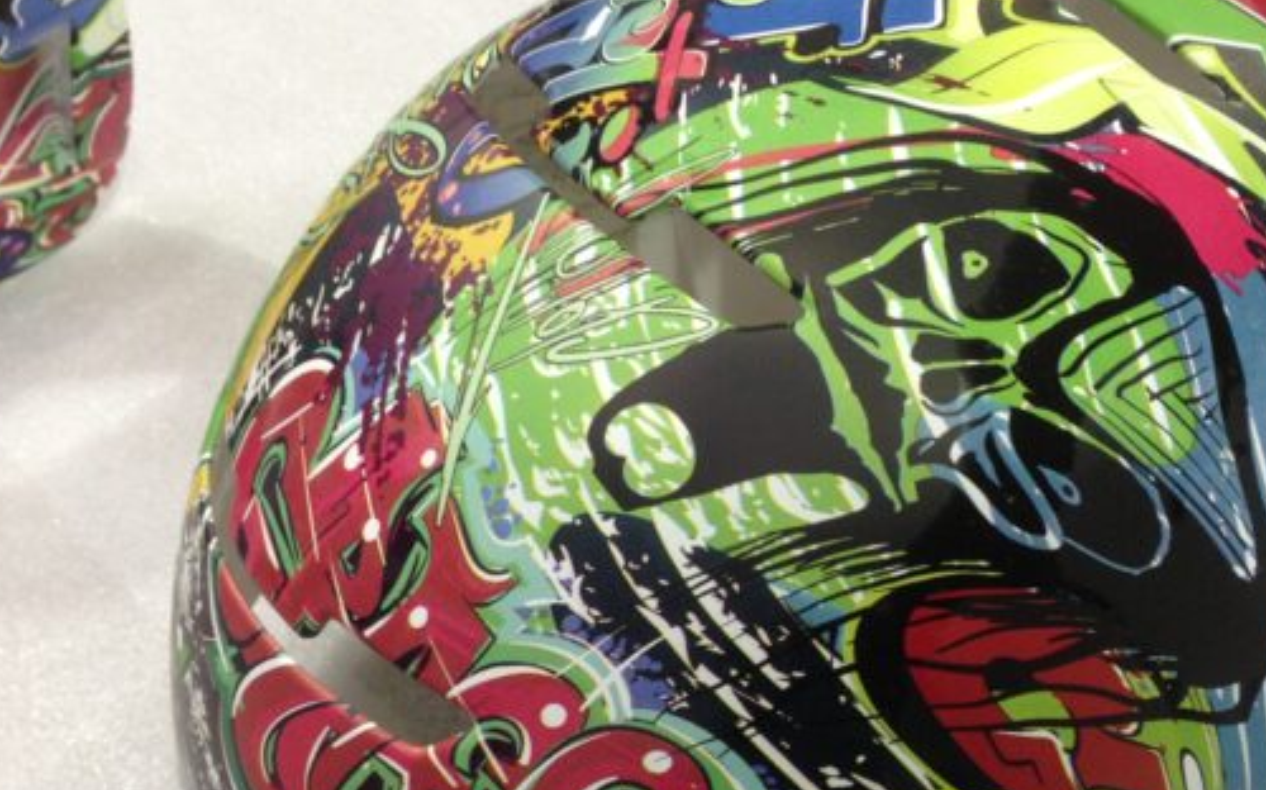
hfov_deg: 36.1
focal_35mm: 56
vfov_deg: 23.0
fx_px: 1931
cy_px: 529
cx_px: 772
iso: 80
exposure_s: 1/20
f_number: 2.4
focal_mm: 4.13
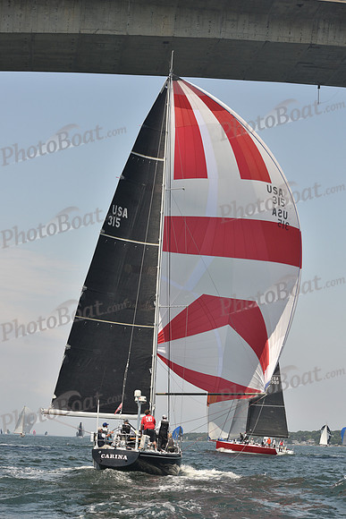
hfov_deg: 19.5
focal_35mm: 70
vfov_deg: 28.8
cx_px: 173
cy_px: 260
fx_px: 1008
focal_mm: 70
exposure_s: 1/640
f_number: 7.1
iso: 250
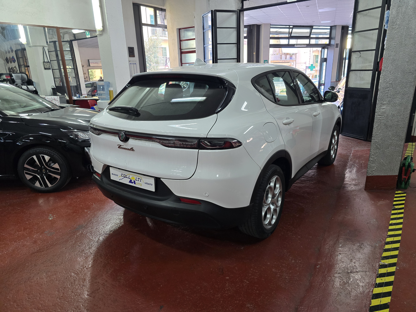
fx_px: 276
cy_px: 156
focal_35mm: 23
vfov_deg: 58.9
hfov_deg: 73.9
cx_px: 208
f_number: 1.7
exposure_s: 1/100
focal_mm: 6.3
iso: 500
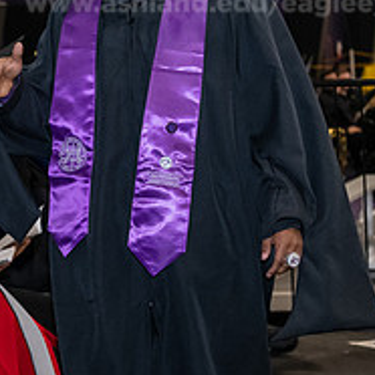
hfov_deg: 9.3
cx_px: -67
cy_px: 45
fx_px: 2280
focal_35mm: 186
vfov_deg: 9.4
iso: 2500
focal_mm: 70
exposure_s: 1/200
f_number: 5.6
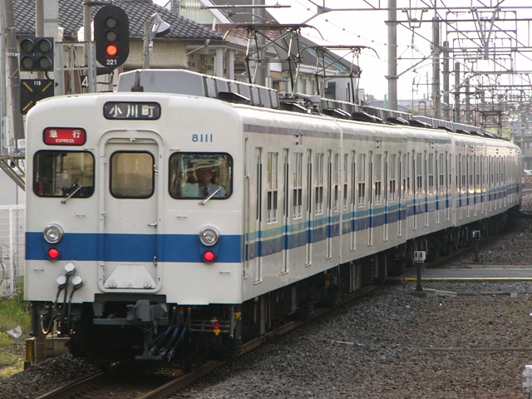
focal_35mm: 242
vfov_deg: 6.1
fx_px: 3719
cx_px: 266
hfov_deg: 8.2
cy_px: 200
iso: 50
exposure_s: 1/160
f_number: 4
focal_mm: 40.2
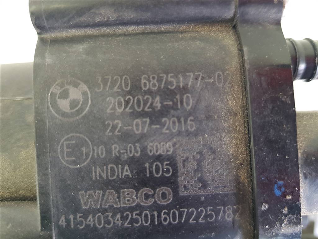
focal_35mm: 26
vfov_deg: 53.1
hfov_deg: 67.3
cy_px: 120
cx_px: 159
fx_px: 239
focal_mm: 4.2
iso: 125
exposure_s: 1/50
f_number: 1.7
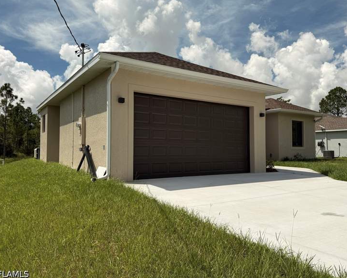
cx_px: 174
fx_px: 267
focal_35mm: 26
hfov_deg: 66.0
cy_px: 136
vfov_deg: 54.9
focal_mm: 6.76
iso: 80
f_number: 1.78
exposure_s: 1/2110
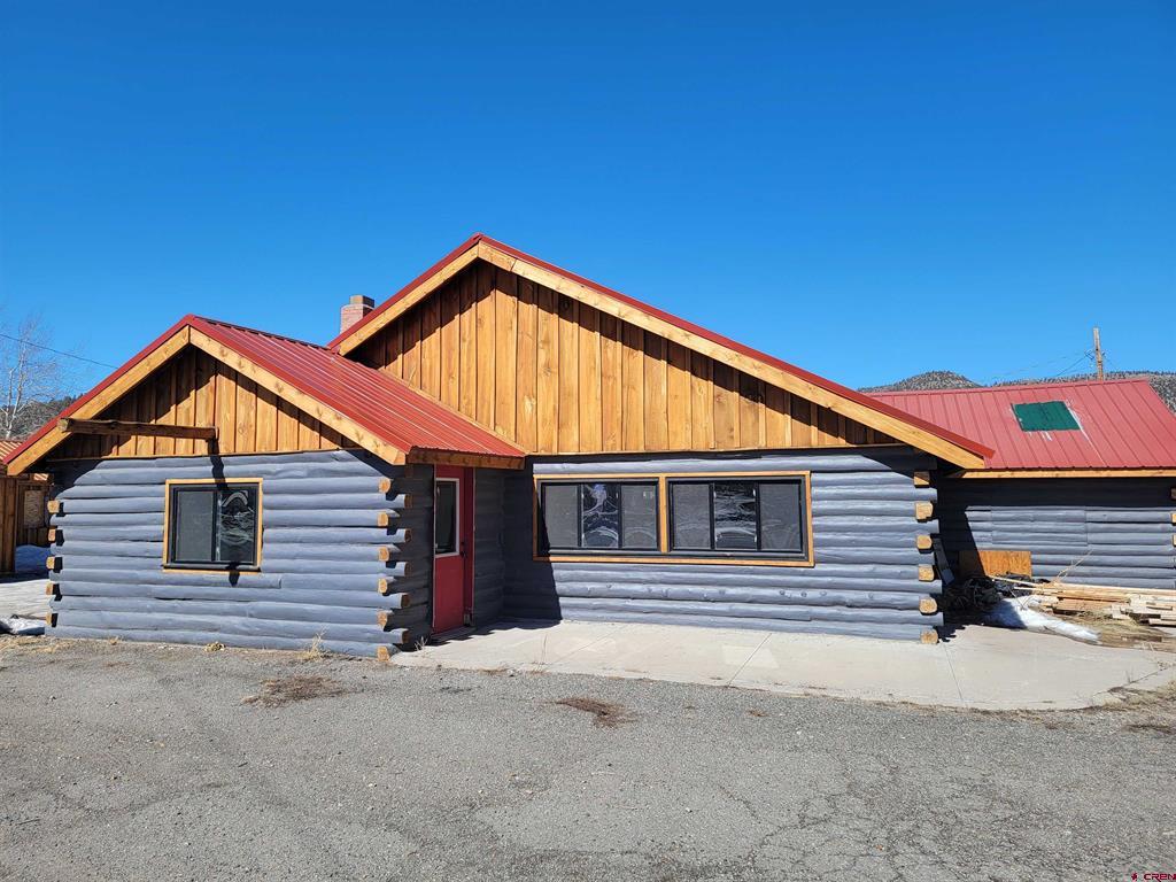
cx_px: 588
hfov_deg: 71.6
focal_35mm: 24
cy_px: 441
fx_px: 815
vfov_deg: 56.8
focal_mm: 6.7
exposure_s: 1/955
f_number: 1.8
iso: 16
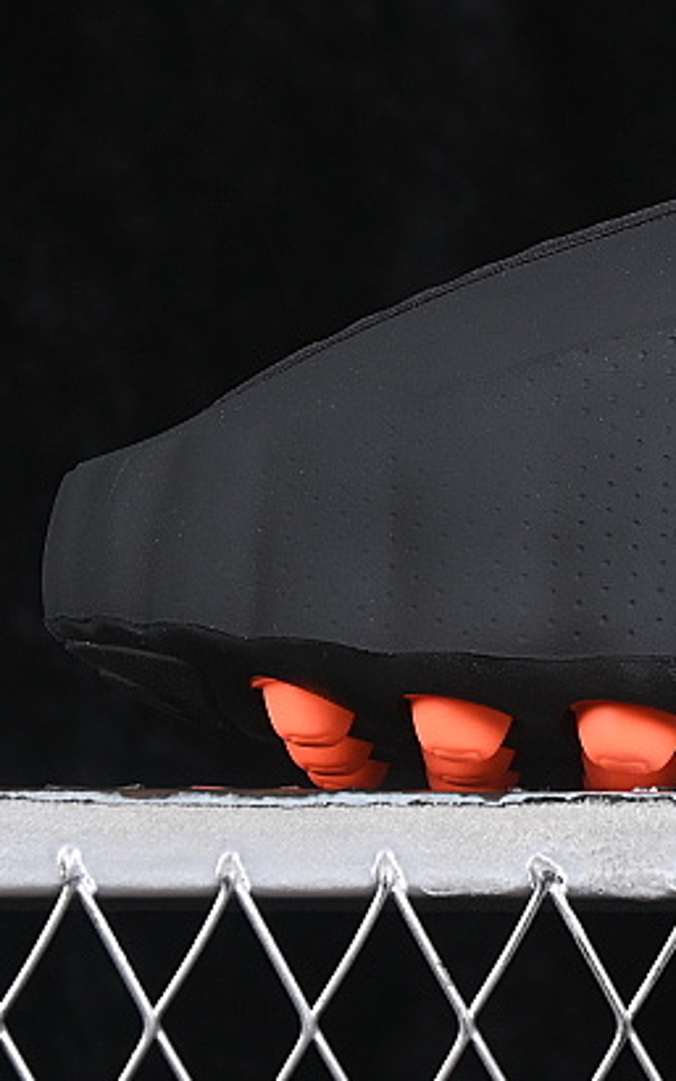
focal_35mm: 201
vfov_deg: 10.4
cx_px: 892
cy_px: 200
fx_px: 5923
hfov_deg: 6.5
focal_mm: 50
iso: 160
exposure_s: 1/60
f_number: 6.3
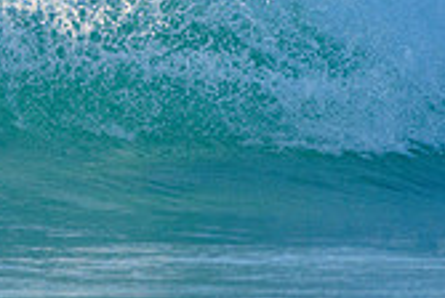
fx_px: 21460
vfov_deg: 0.8
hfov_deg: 1.2
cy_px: -68
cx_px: -290
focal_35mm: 1733
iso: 450
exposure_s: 1/2000
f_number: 5.6
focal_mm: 500
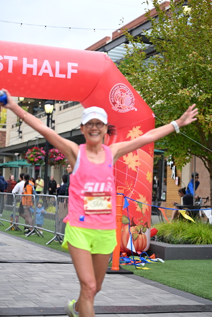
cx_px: 106
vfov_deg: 28.8
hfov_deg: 19.5
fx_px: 618
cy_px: 158
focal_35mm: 70
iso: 640
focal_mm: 70
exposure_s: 1/2000
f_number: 2.8
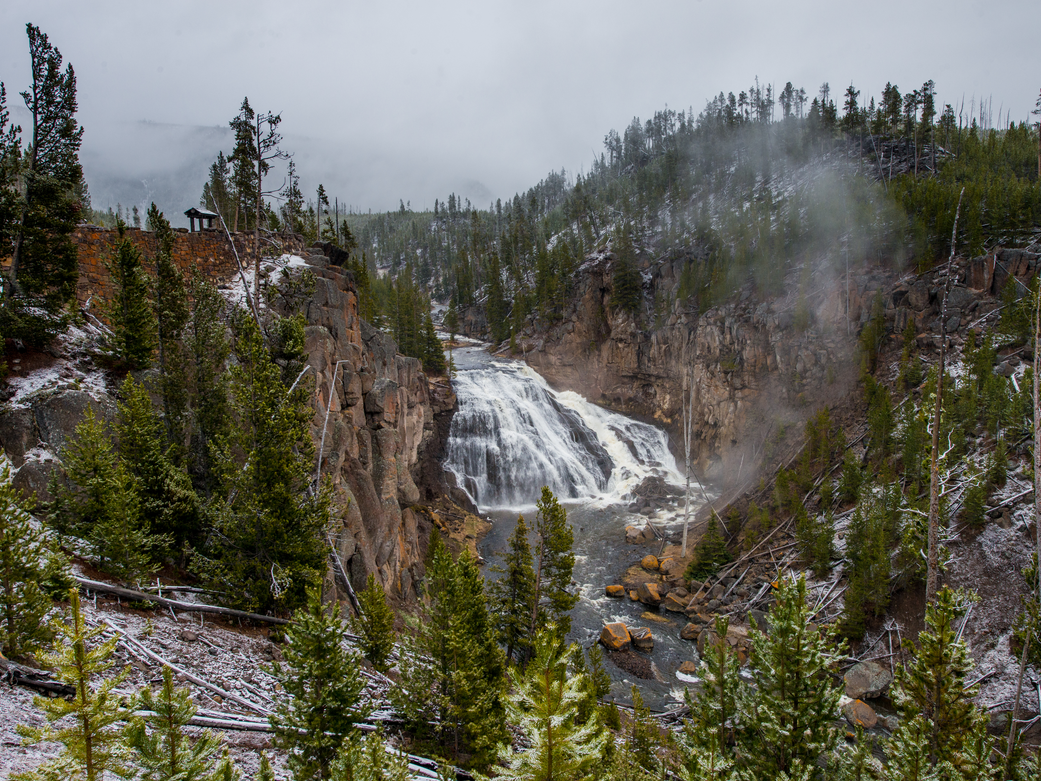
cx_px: 541
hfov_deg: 67.3
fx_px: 782
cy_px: 390
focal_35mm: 26
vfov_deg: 53.1
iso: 400
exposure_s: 1/50
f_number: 11
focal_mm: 24
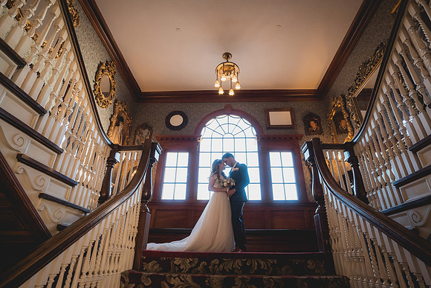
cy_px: 144
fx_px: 222
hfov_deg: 88.3
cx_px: 216
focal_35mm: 19
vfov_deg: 65.9
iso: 3200
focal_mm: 18
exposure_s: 1/640
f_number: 2.8
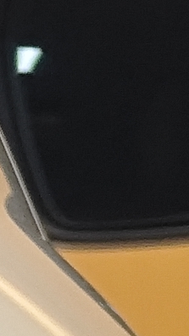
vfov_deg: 1.6
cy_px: 375
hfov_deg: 0.9
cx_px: -334
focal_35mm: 1352
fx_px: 12035
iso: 500
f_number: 3
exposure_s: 1/100
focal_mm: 19.4
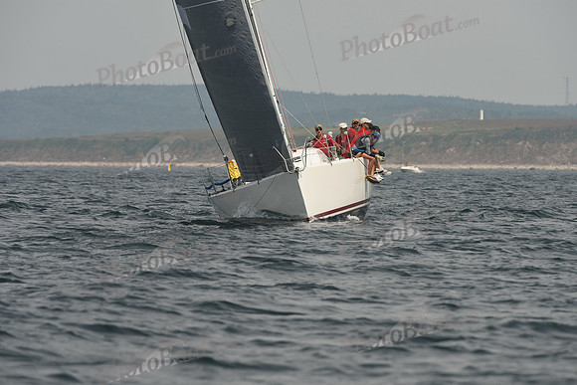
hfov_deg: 5.2
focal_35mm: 400
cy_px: 192
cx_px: 288
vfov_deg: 3.4
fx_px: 6412
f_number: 9
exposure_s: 1/640
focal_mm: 400
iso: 250
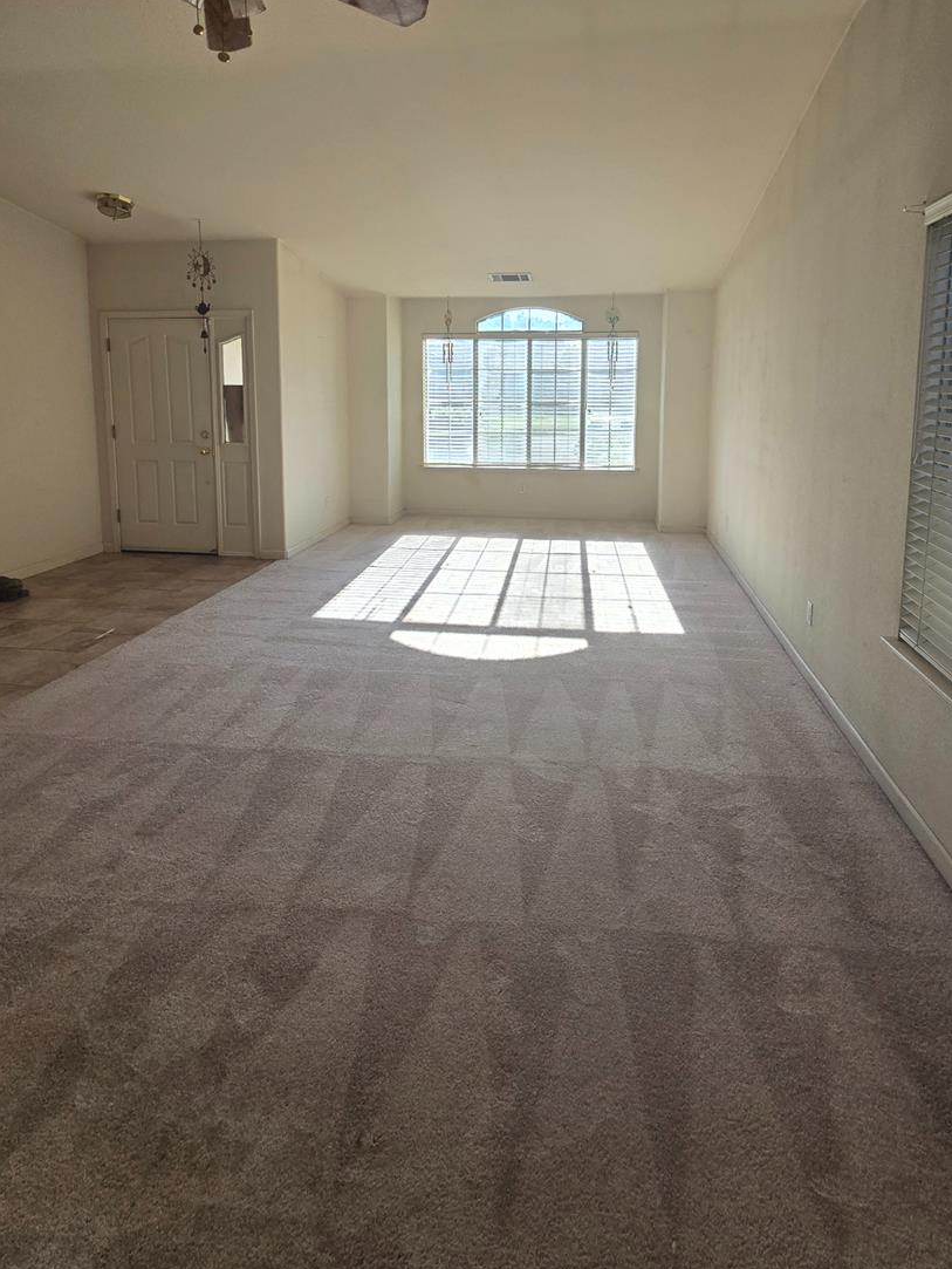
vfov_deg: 86.2
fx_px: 660
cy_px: 483
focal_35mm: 18
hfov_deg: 71.6
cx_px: 489
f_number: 2.2
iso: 100
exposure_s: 1/719
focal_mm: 2.2
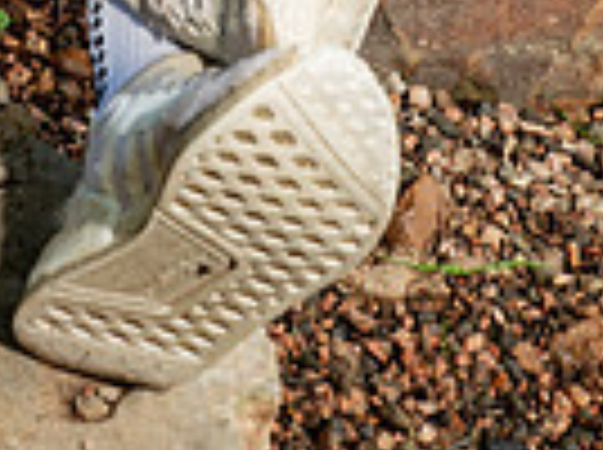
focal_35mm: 168
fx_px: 2921
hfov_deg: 11.6
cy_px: -508
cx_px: -54
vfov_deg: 8.3
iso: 200
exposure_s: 1/200
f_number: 7.1
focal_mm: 52
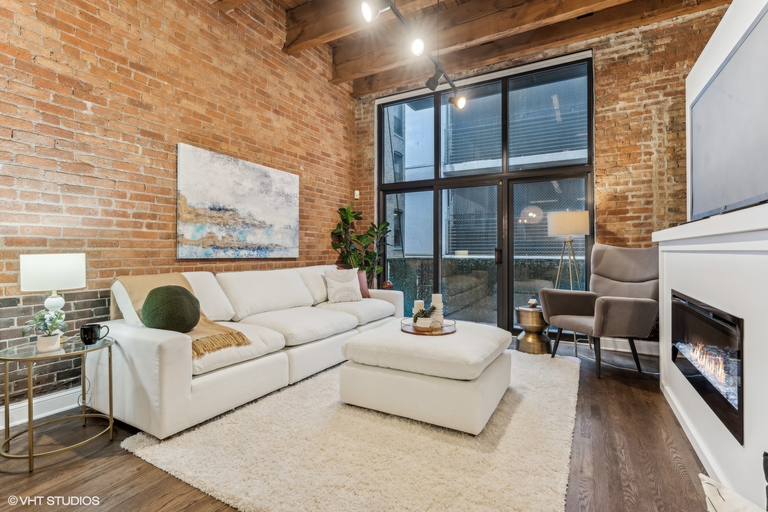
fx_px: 363
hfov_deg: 93.3
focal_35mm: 17
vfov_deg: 70.4
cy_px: 256
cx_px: 384
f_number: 8
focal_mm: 17
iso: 320
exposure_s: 1/6
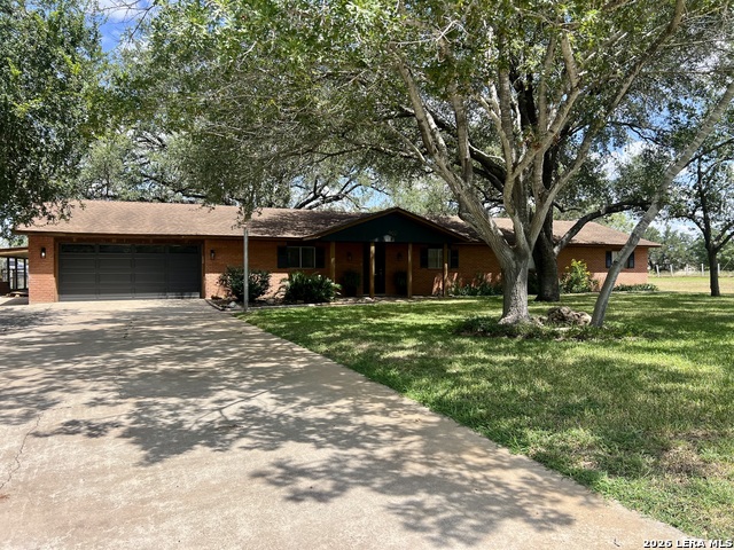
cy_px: 275
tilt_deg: -1.6
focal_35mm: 26
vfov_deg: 53.1
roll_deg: -0.8
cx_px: 367
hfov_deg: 67.3
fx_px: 551
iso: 50
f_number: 1.5
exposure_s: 1/1698
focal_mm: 5.7
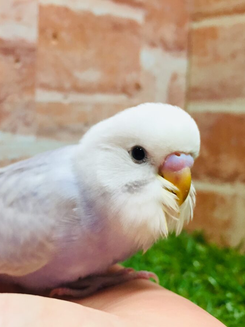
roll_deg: -1.5
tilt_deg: -7.7
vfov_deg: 47.9
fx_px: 368
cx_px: 81
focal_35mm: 39
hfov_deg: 36.4
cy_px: 165
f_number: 2.2
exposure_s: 1/30
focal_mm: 4.15
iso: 40
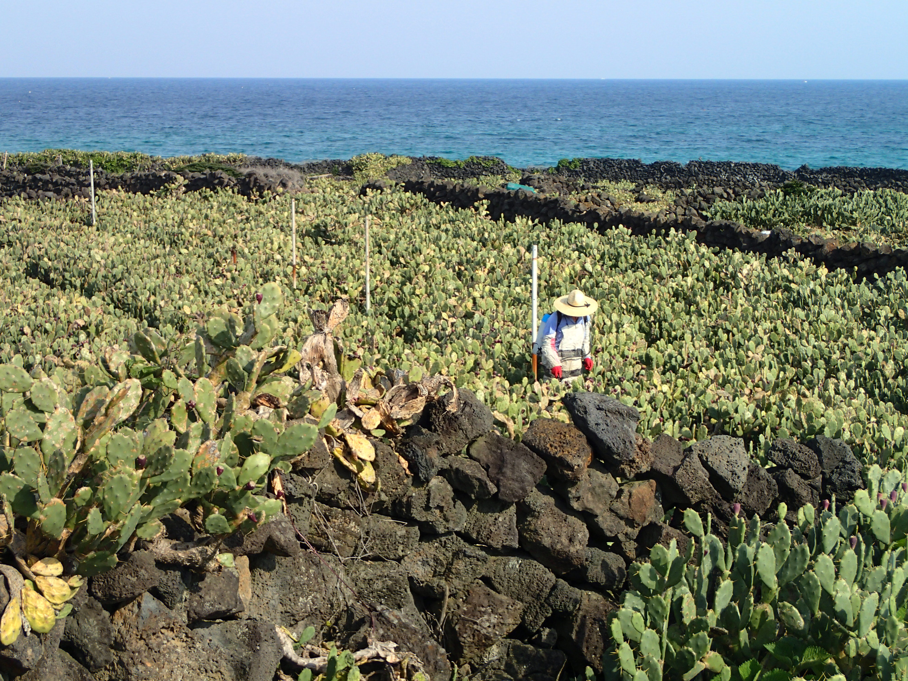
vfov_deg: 19.9
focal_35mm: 74
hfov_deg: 26.3
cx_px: 454
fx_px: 1941
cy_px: 340
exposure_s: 1/320
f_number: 5.6
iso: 100
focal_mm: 13.47
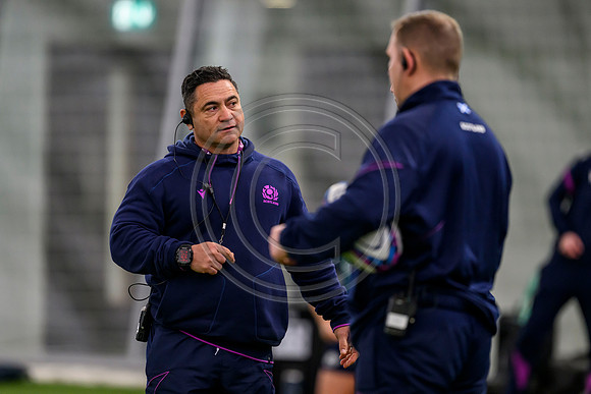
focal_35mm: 400
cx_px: 296
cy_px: 197
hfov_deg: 5.2
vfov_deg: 3.4
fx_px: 6568
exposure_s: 1/2000
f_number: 3.5
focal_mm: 400
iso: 5000
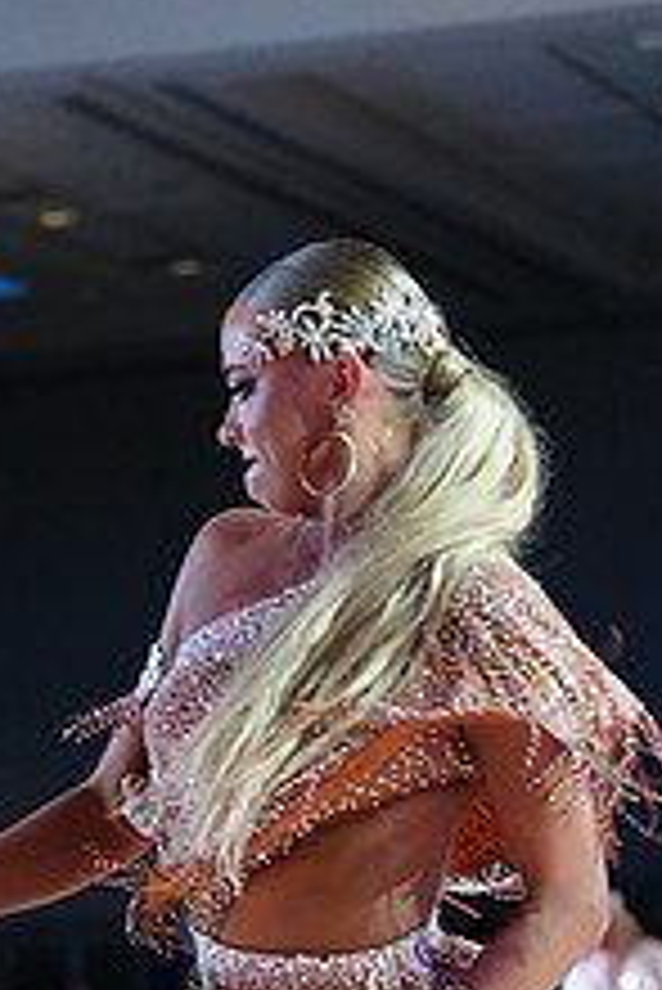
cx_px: 43
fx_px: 6829
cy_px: 1233
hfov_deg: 5.5
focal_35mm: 248
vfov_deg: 8.2
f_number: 4
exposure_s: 1/400
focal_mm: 94
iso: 6400
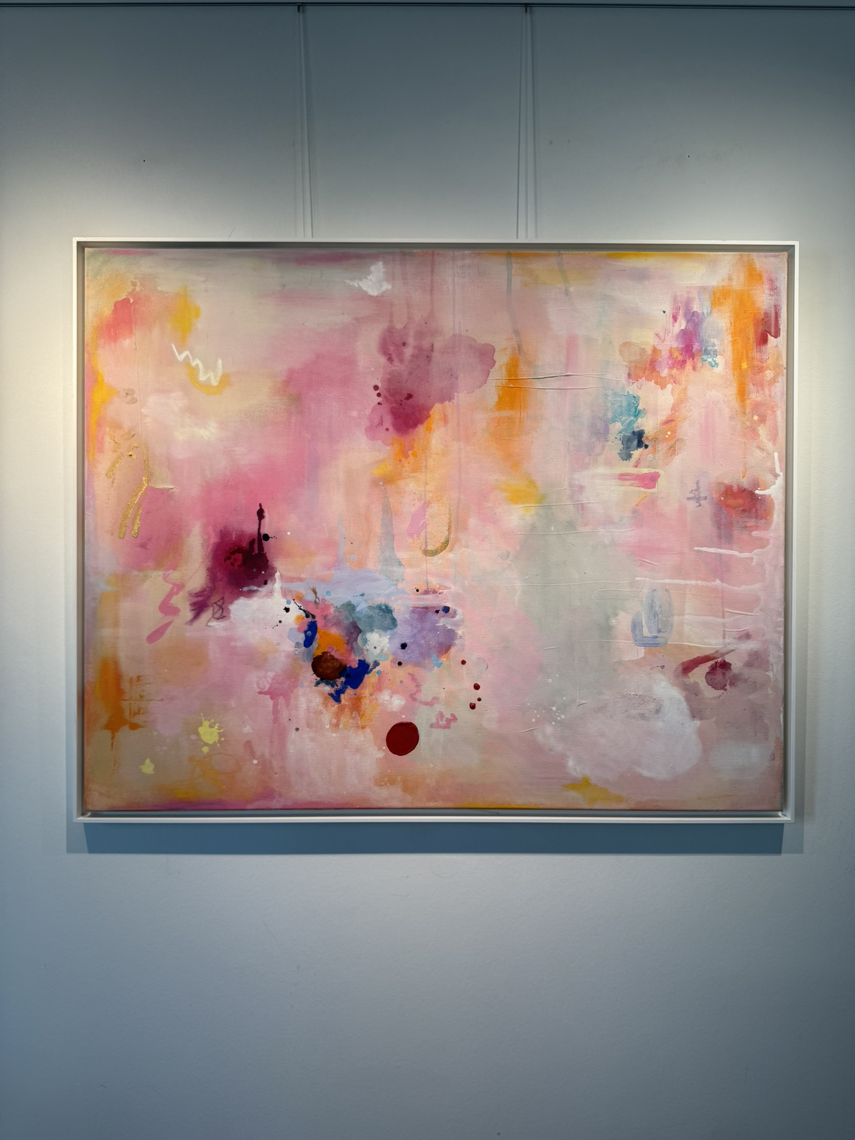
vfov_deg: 71.6
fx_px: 790
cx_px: 428
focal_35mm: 24
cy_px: 570
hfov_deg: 56.8
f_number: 1.78
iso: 64
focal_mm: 6.76
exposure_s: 1/140
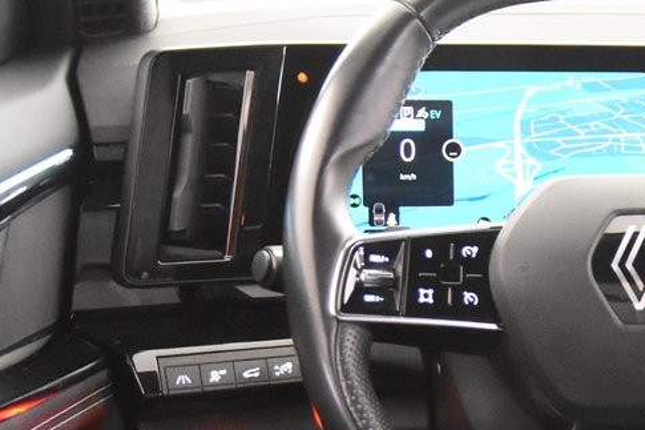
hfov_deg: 20.8
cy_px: 433
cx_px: 640
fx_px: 1701
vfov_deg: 14.2
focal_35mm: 95
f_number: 3
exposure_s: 1/40
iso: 9000
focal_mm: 24
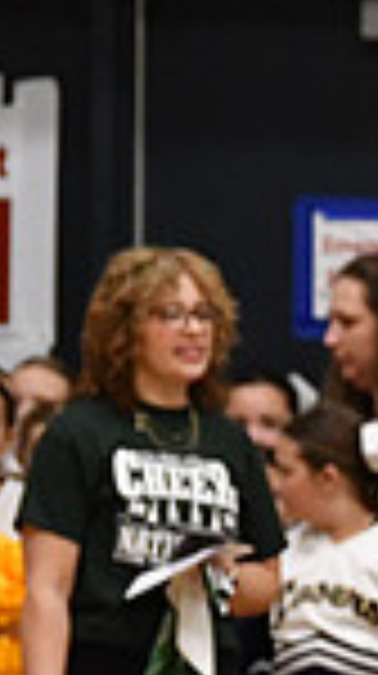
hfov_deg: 1.4
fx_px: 15215
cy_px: 839
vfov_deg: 2.5
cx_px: 1278
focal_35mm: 851
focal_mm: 140
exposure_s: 1/800
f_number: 2.8
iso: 4000
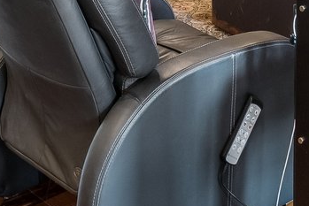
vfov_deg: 13.0
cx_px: 272
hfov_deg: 22.6
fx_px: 756
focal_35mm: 88
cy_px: -239
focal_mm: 10
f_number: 7.1
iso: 200
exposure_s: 1/13
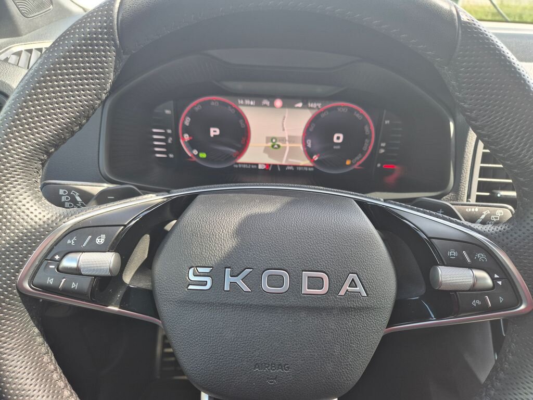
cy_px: 200
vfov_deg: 58.9
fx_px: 354
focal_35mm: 23
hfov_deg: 73.9
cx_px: 266
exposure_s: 1/168
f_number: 1.8
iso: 50
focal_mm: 5.4
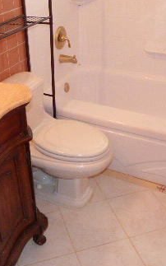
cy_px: 114
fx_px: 304
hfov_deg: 30.2
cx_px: 50
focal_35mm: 42
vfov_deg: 47.0
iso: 500
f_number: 2.8
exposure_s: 1/60
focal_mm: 3.58
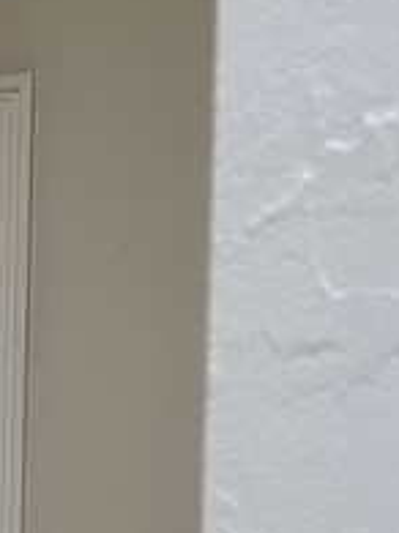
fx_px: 1939
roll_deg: +1.0
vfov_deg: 15.0
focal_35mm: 126
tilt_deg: -7.4
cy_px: 681
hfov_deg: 10.2
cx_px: -549
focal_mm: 6.86
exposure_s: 1/60
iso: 125
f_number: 1.78
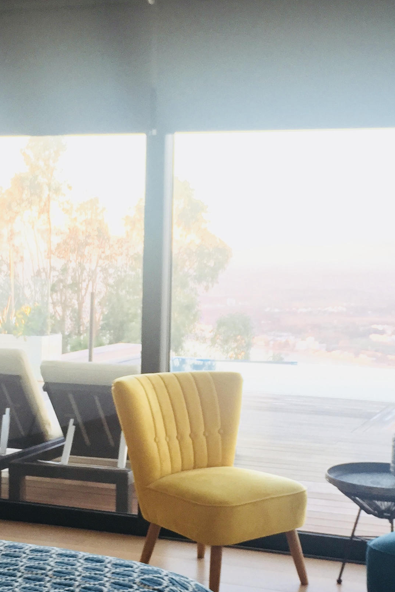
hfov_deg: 22.3
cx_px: 200
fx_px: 1004
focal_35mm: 61
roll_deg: -1.2
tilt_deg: -4.8
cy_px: 370
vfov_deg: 32.7
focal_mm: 4.15
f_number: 2.2
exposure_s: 1/33
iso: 80
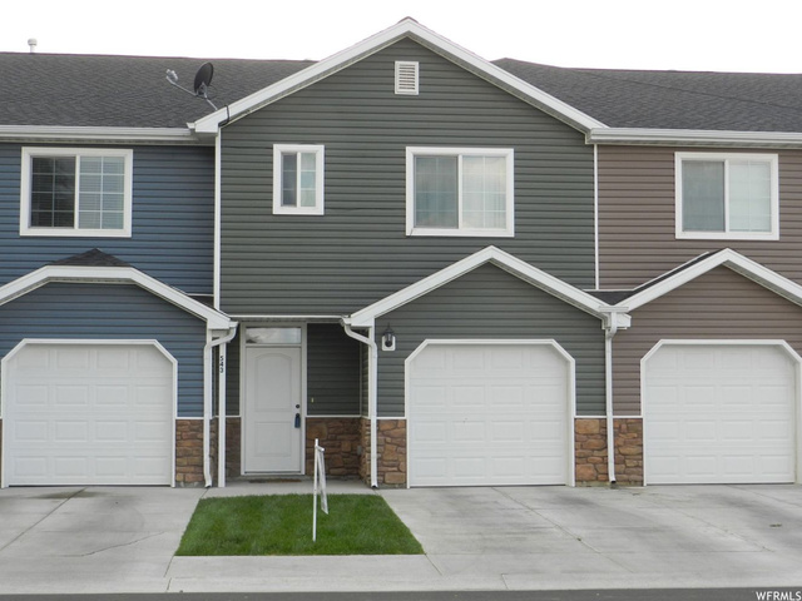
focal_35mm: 53
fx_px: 1228
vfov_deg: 27.5
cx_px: 401
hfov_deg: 36.2
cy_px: 300
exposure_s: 1/250
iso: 160
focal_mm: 9.4
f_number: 4.4
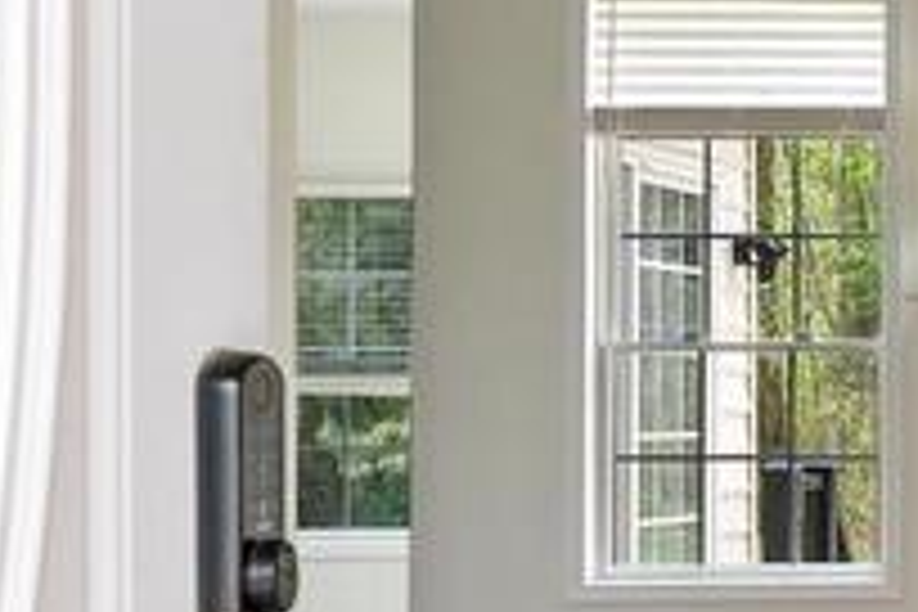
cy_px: 421
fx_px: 2881
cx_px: 1840
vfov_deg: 12.1
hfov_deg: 14.8
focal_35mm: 113
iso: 400
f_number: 8
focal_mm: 16
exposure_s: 1/90
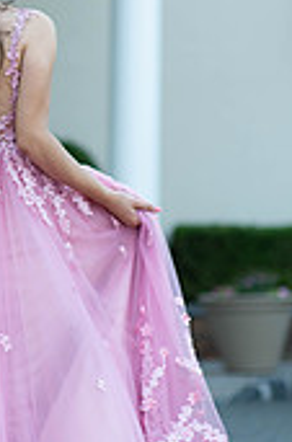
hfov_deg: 6.1
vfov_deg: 9.2
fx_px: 2742
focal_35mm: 224
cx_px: -61
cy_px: 127
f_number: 2
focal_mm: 85
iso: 250
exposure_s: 1/640
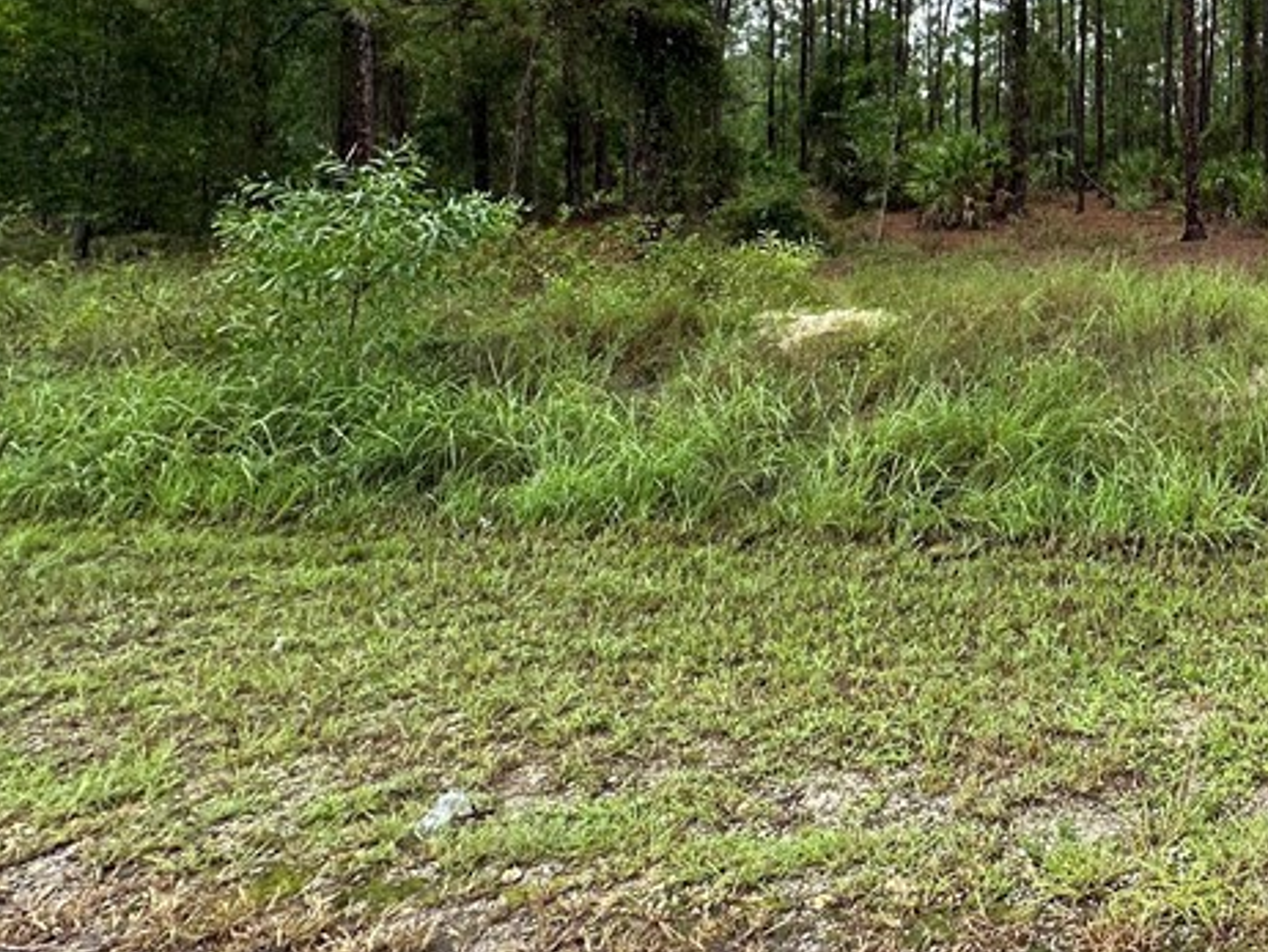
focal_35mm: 31
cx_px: 1337
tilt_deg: +3.2
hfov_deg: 46.2
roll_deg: +2.2
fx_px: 1136
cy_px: 80
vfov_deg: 41.5
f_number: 2.2
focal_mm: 2.22
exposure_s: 1/355
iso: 40
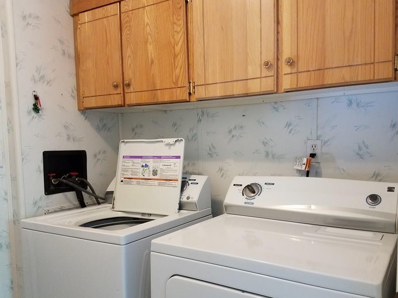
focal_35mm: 29
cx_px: 220
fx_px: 334
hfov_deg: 61.5
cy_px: 163
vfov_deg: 48.2
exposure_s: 1/15
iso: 200
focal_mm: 4.2
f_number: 1.7
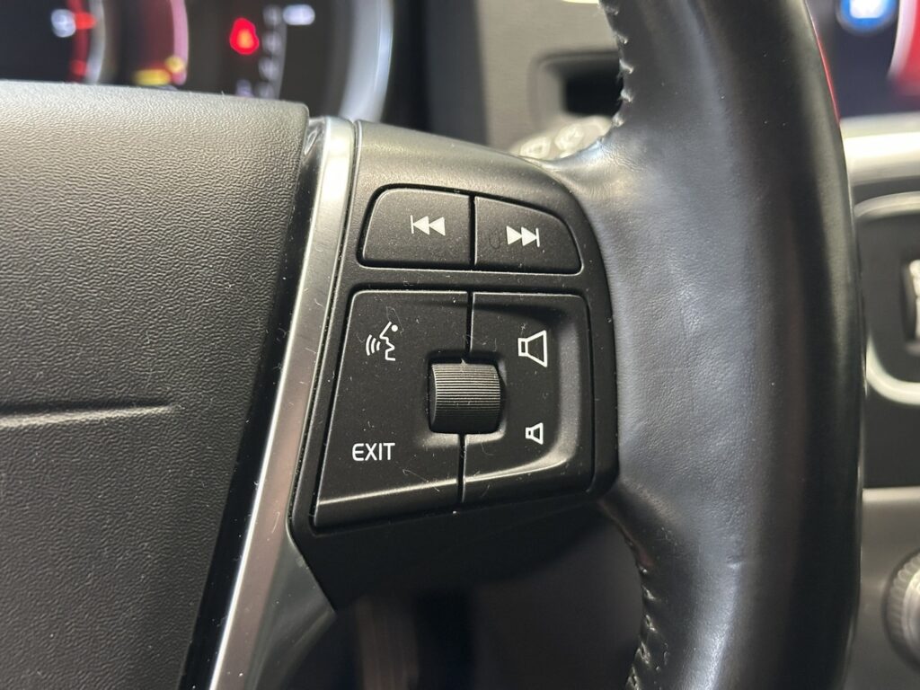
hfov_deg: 39.7
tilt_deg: -26.0
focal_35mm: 48
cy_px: 345
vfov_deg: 30.3
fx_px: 1276
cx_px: 460
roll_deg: +0.6
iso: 500
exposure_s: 1/30
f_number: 1.78
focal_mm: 6.86
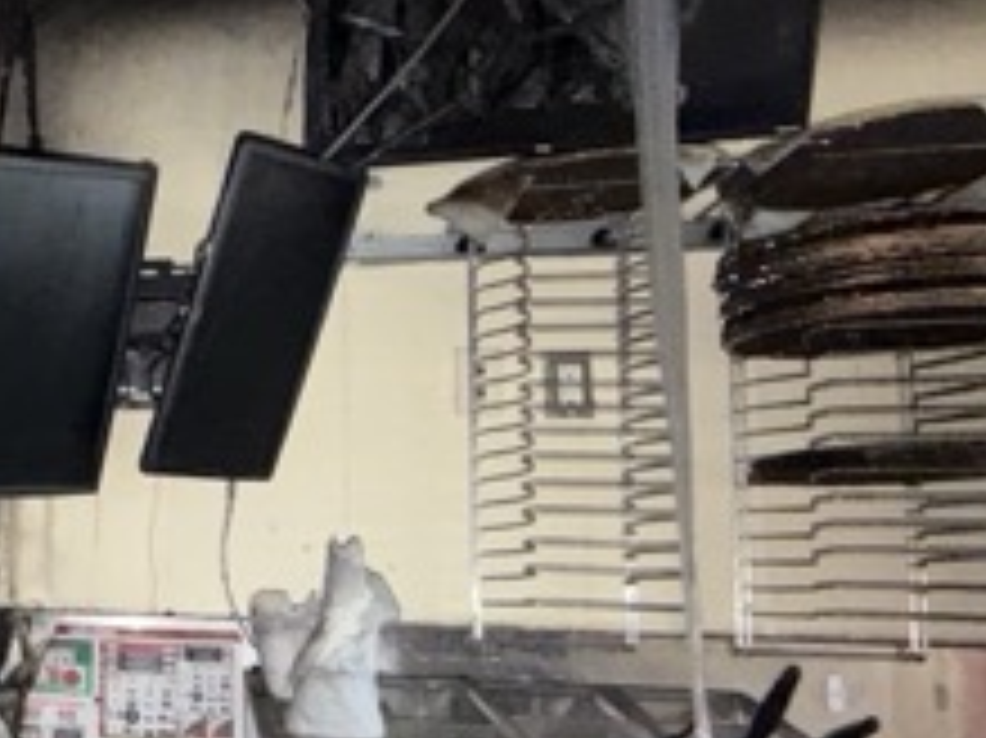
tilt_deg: +5.5
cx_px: -185
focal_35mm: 41
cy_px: 454
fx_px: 1167
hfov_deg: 36.1
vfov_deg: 34.9
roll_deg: -1.4
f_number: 2.2
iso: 640
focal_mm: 2.22
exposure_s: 1/22
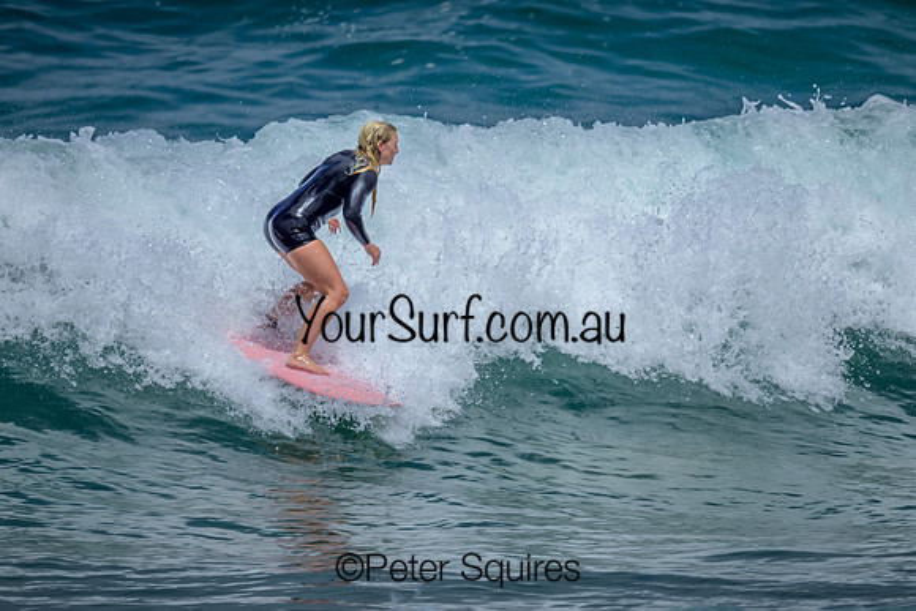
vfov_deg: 1.3
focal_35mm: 1095
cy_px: 287
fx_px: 27876
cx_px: 528
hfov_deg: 1.9
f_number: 6.3
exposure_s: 1/2500
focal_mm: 800
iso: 180
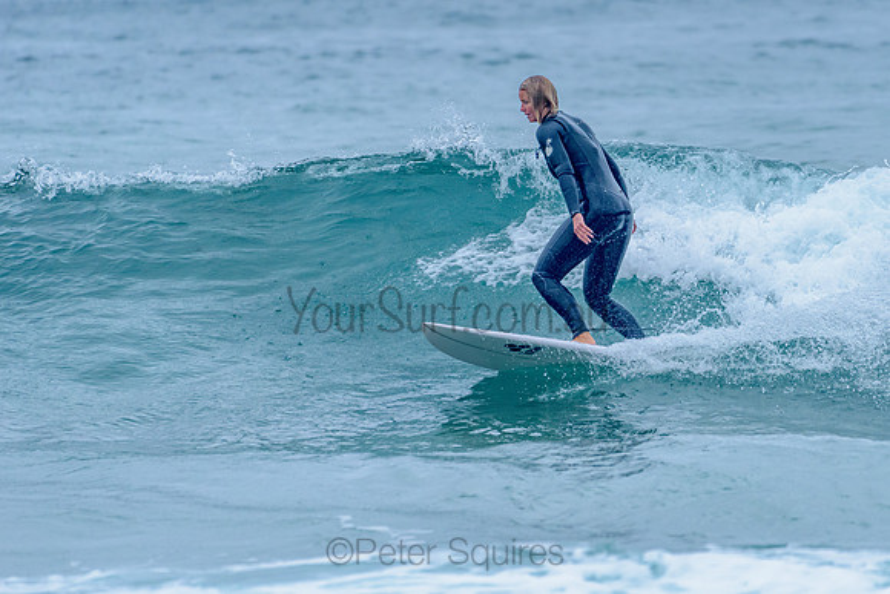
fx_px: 15522
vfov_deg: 2.2
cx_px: 542
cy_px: 271
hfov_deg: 3.3
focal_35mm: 628
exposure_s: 1/2000
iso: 800
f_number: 5.6
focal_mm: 500
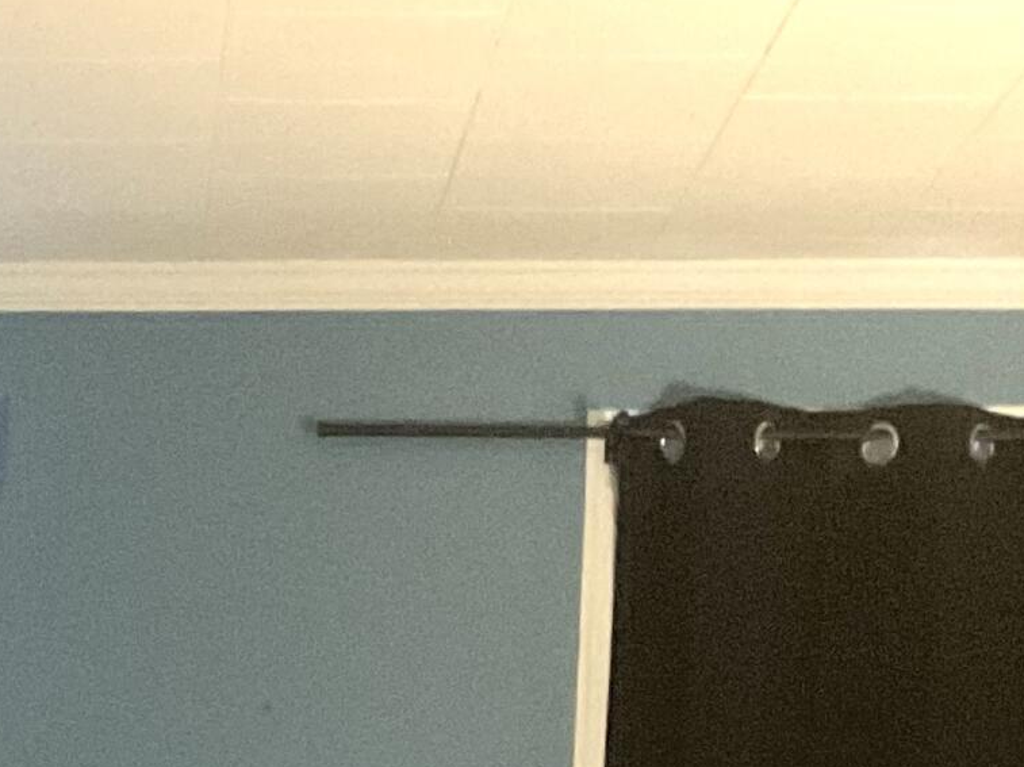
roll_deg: -0.8
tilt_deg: -6.1
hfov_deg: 16.7
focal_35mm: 115
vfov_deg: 11.6
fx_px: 3400
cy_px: 1506
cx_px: -68
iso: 500
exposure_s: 1/24
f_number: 1.8
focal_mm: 3
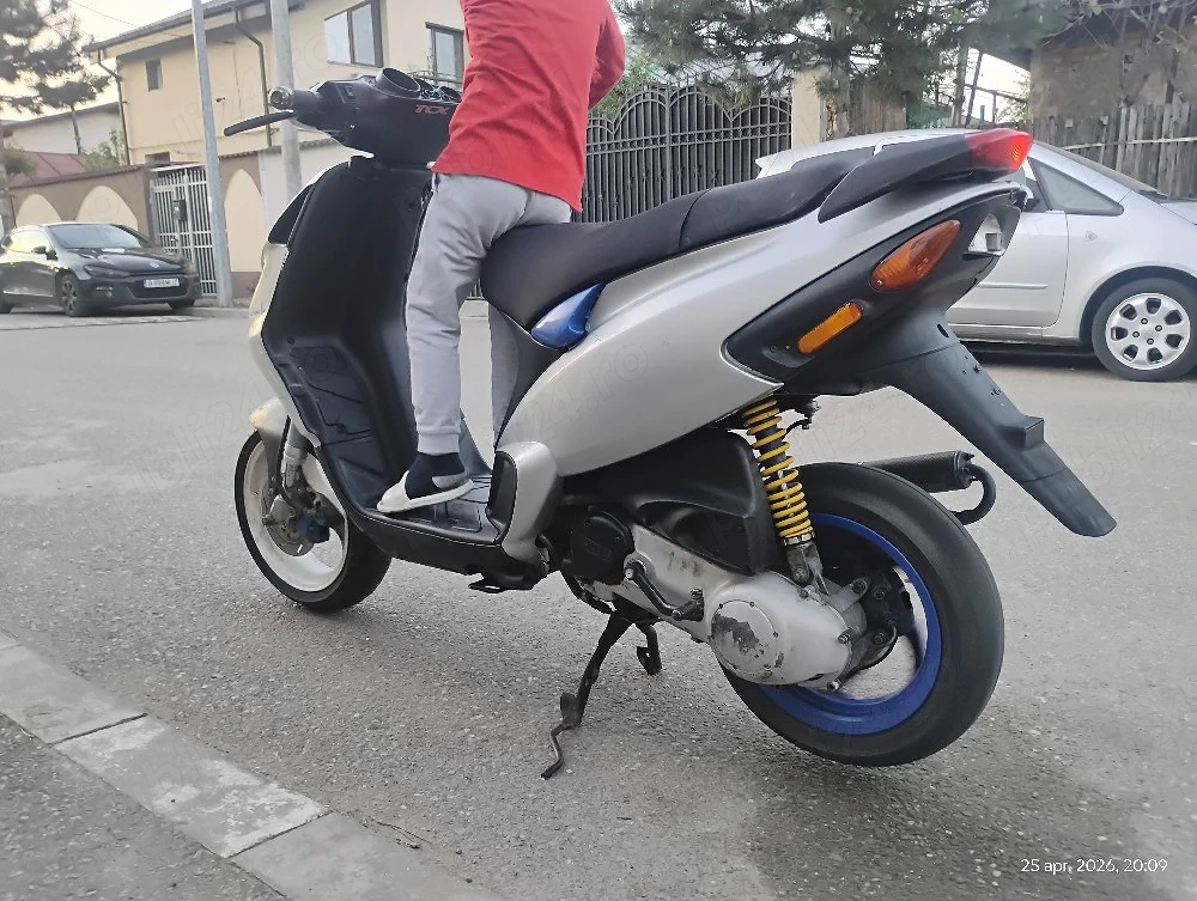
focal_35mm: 28
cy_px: 450
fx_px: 970
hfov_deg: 63.4
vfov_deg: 49.9
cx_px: 598
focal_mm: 4.26
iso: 925
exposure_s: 1/50
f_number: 1.8
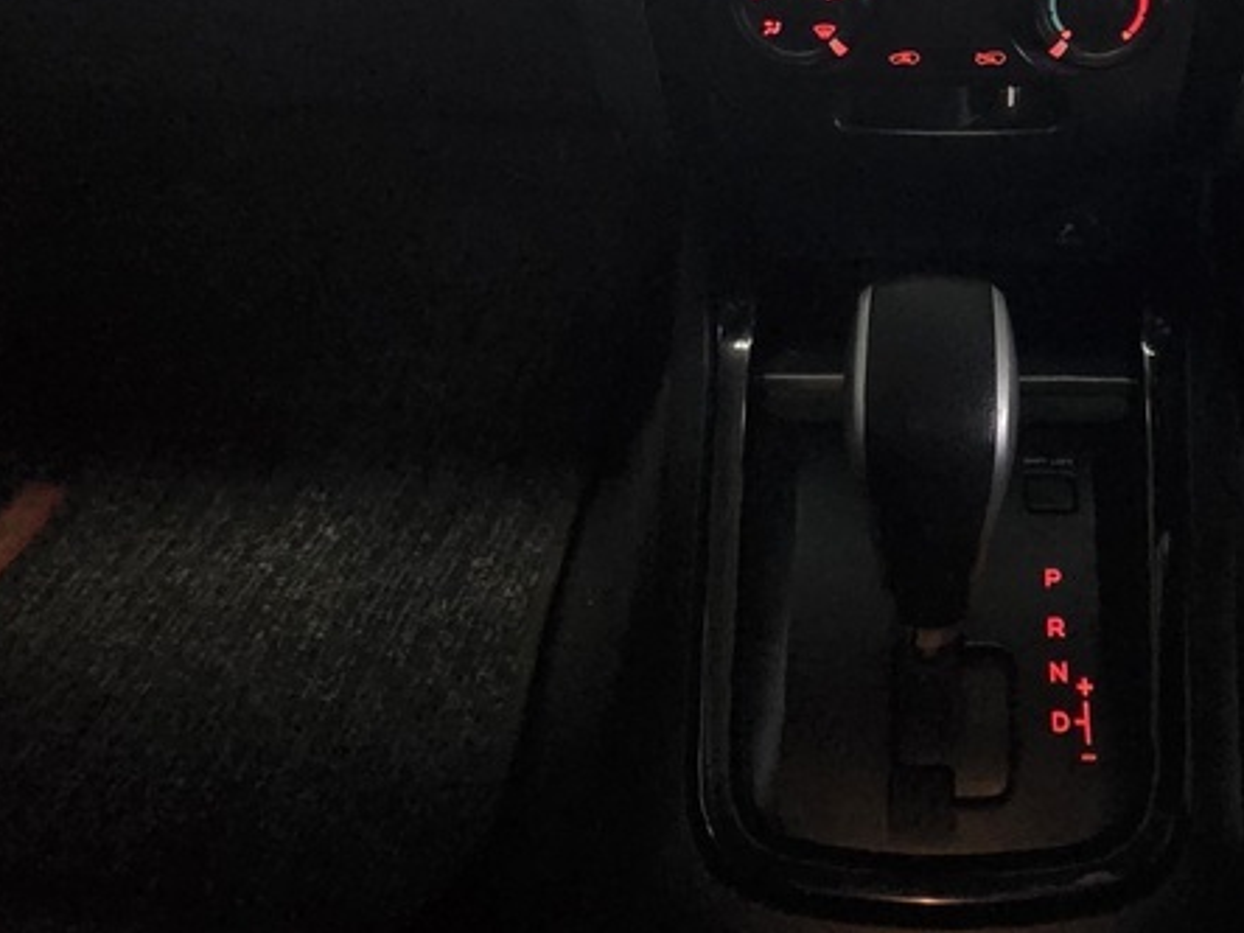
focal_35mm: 30
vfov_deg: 38.8
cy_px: -87
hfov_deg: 56.3
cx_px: 967
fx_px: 1078
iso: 1250
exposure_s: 1/50
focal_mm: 2.2
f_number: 2.2
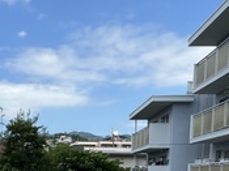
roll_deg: -0.2
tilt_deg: -9.8
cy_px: 241
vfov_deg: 22.4
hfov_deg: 33.8
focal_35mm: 56
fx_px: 370
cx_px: 63
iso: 50
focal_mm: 2.22
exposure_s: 1/1709
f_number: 2.2
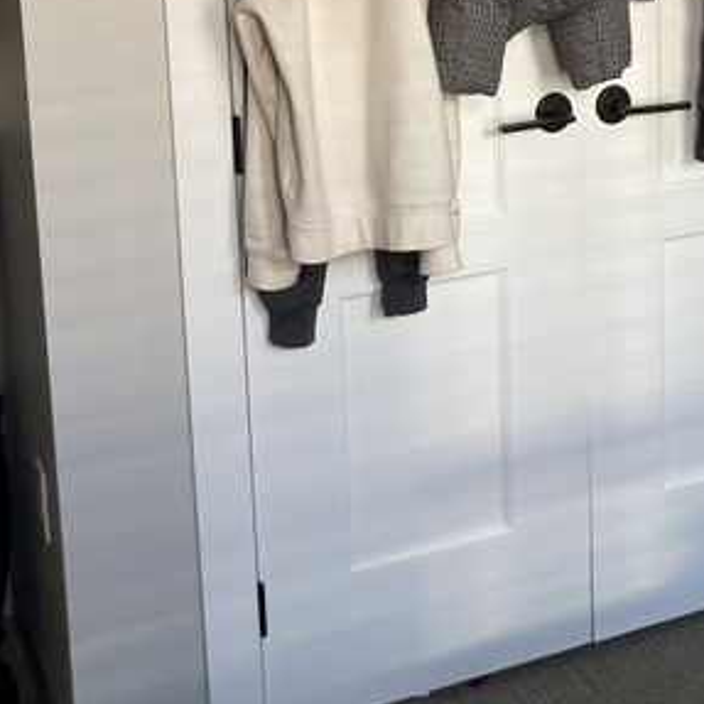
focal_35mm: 69
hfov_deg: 24.3
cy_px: 32
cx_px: 626
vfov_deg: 24.1
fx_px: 1588
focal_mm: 3.99
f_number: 1.8
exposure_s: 1/60
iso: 125
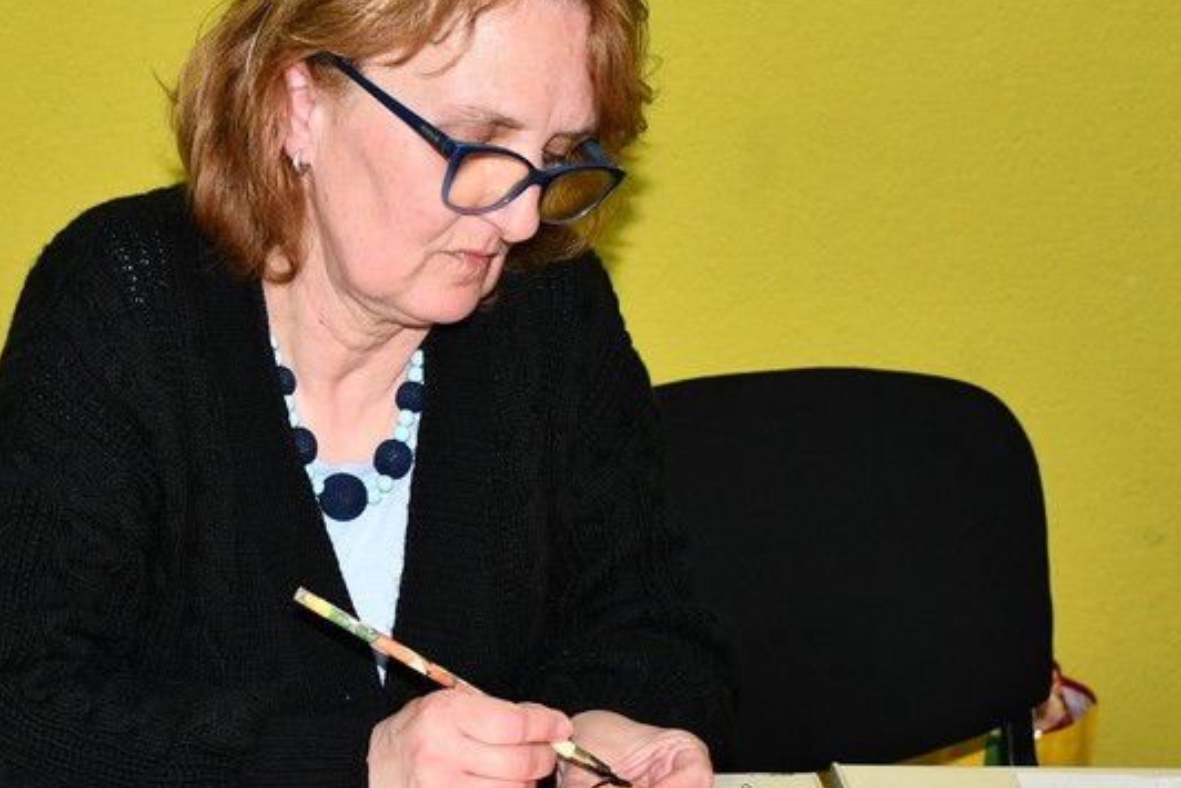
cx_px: 386
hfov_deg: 26.2
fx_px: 2527
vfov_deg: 17.7
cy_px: 463
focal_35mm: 77
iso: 720
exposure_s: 1/60
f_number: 4
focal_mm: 27
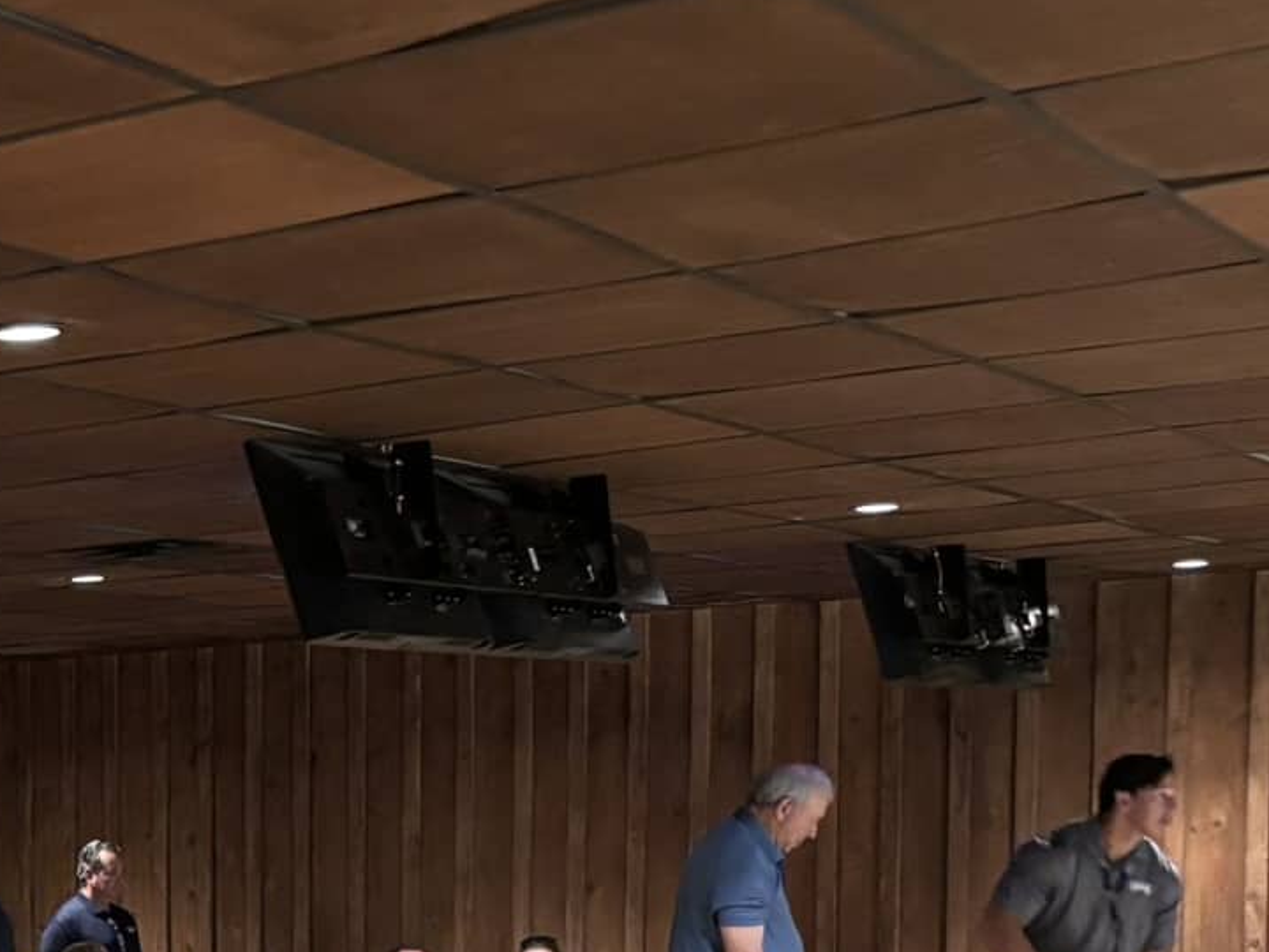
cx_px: -83
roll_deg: +1.7
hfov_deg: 24.7
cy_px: 1112
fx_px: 2713
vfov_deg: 18.9
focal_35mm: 74
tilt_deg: -5.5
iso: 640
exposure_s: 1/30
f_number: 1.6
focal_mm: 5.96
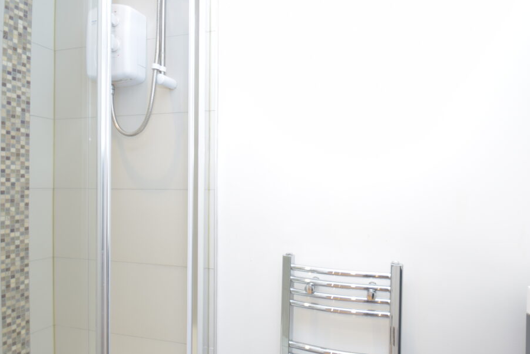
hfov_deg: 82.9
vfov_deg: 61.9
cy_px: 187
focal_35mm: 20
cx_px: 320
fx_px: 295
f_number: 4
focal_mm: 10
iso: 100
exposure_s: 1/8
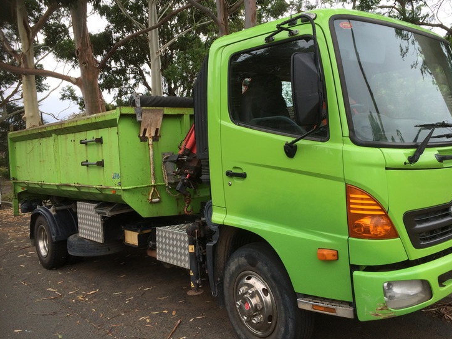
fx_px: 418
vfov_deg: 44.1
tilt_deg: -4.7
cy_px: 154
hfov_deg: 56.7
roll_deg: +3.3
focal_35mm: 32
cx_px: 246
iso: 32
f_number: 2.2
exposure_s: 1/873
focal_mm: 4.15
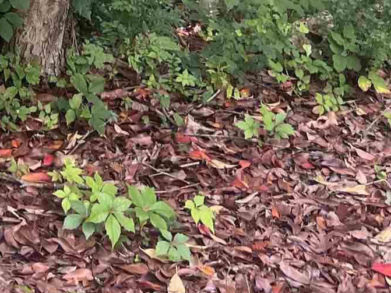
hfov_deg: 15.4
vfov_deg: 11.2
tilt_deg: -4.2
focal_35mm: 119
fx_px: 1344
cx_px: -185
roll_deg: -1.5
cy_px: -308
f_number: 1.5
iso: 40
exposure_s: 1/168
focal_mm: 5.7
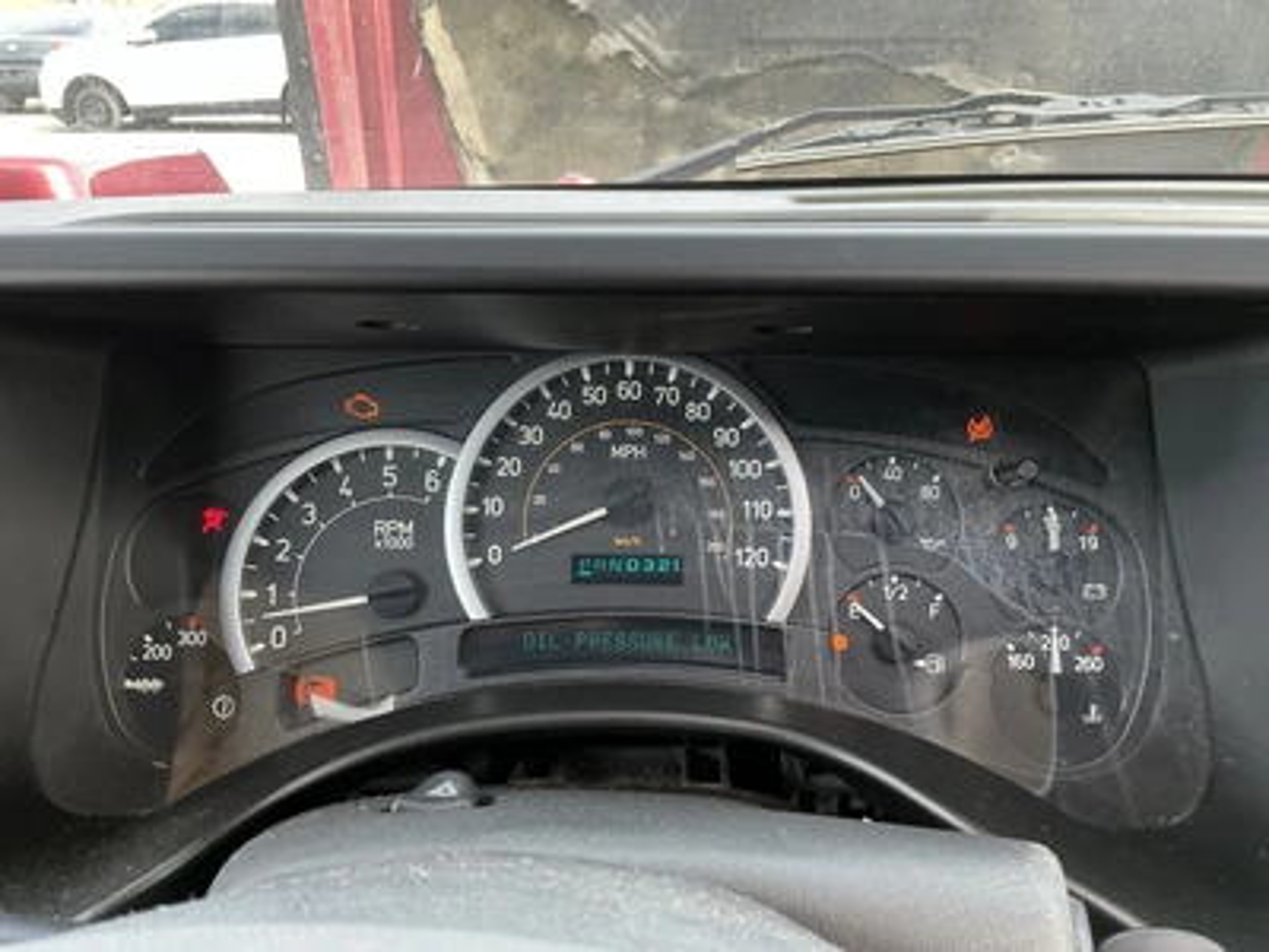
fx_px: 1026
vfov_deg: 49.7
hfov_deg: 63.4
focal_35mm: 28
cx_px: 634
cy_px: 476
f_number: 1.8
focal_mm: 3
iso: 64
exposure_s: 1/120
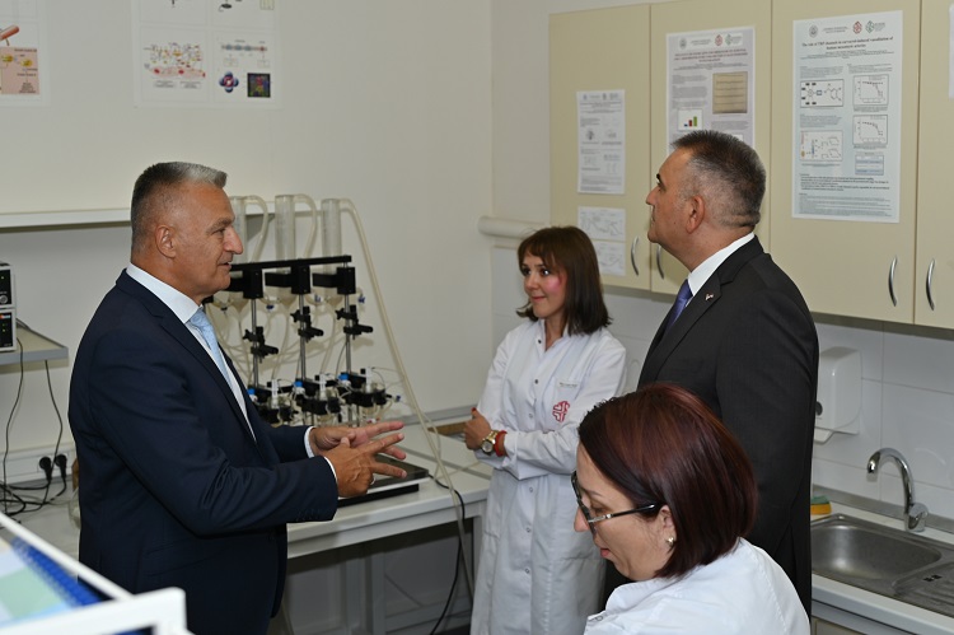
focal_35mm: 38
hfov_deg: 50.7
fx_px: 1006
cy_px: 318
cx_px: 477
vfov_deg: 35.0
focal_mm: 38
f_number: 4
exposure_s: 1/200
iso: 100
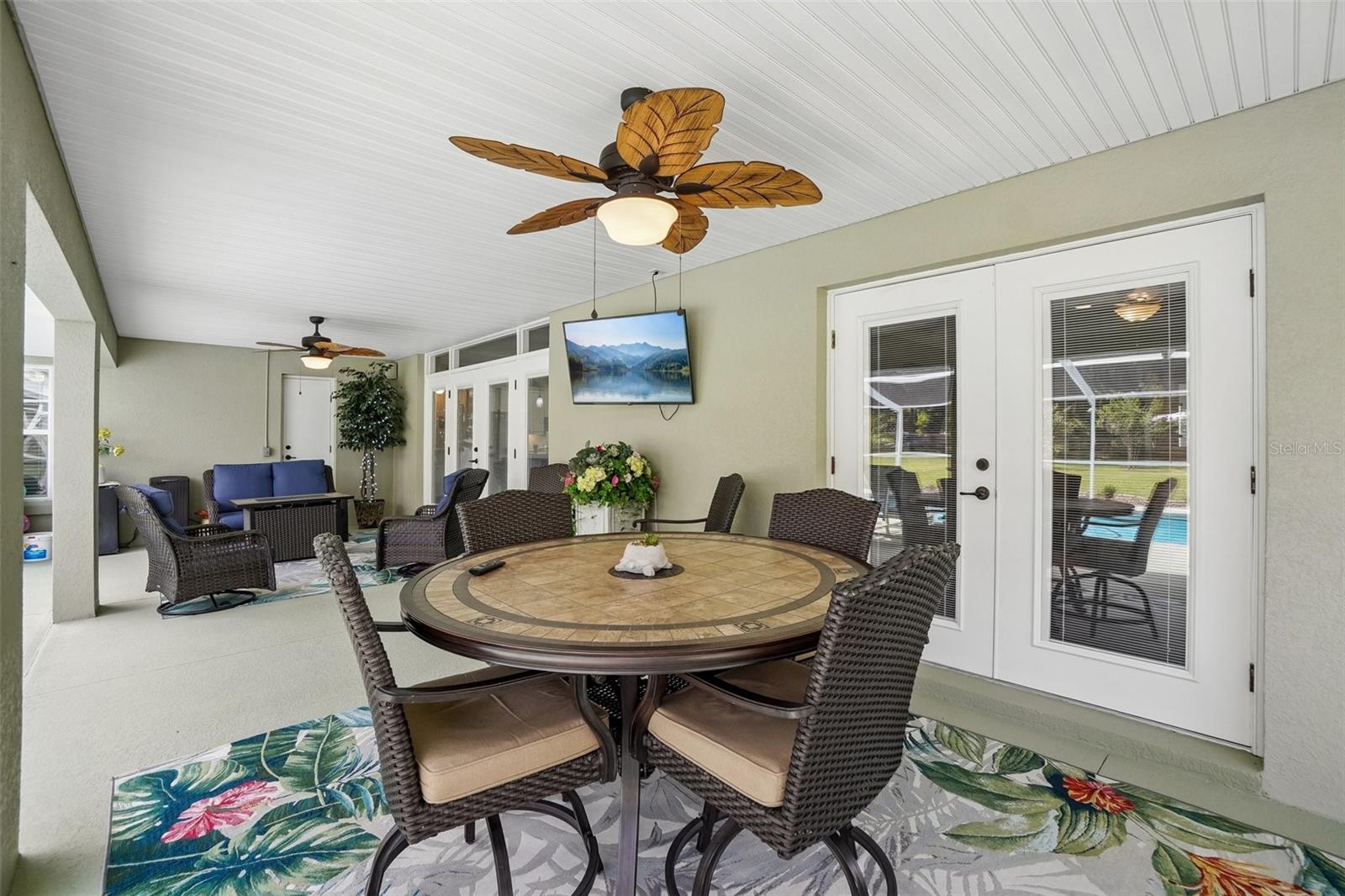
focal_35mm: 15
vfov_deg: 77.3
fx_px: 560
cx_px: 672
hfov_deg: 100.4
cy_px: 448
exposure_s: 1/30
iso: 250
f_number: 8
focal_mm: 10
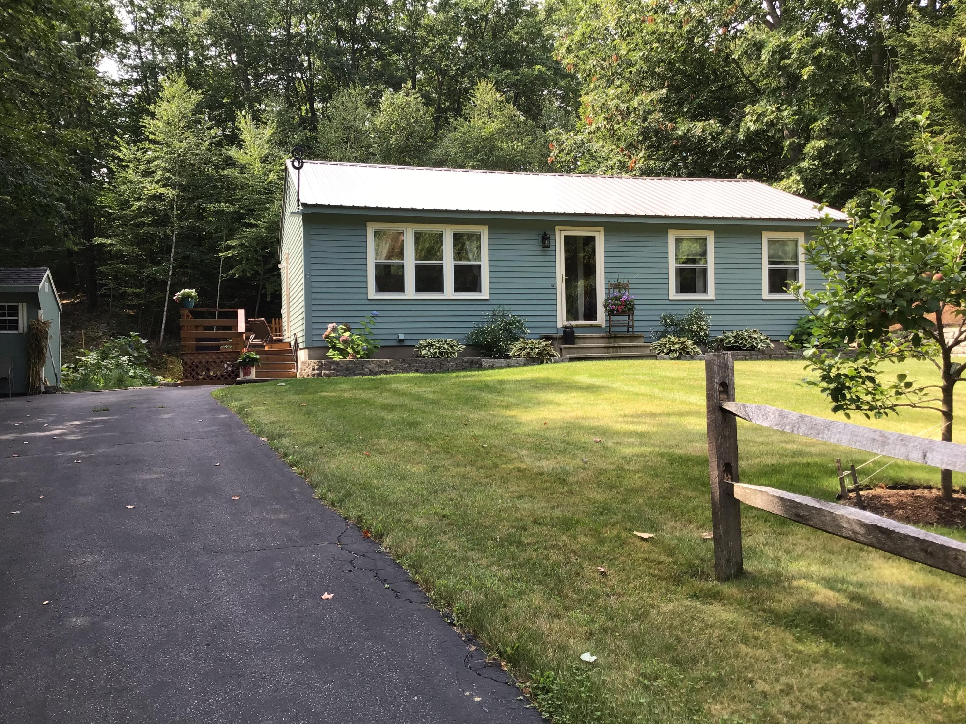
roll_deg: +0.8
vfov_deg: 45.4
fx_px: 865
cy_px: 362
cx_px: 483
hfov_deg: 58.4
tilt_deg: -0.7
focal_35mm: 31
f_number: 2.4
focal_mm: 3.3
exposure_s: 1/195
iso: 25
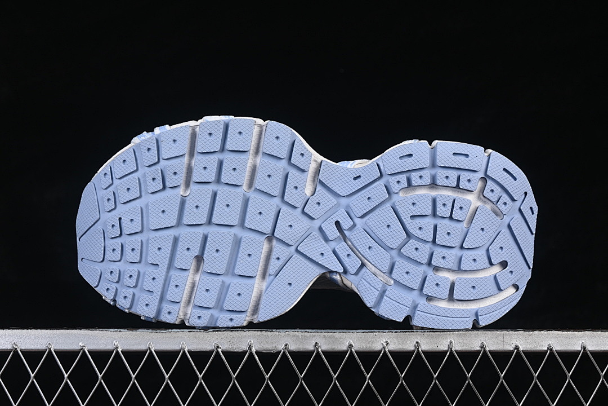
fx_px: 1267
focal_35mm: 75
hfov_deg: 27.0
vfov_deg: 18.2
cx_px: 304
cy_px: 203
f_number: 8
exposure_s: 1/80
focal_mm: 50
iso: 160
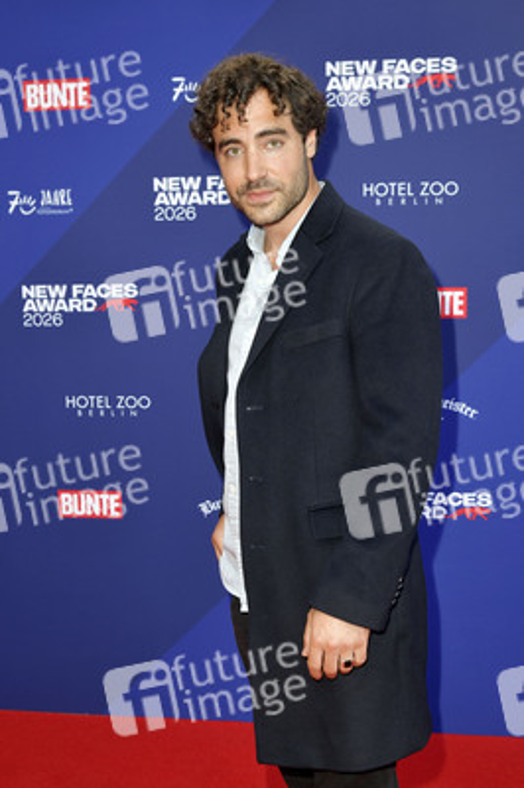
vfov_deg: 39.6
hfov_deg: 26.9
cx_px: 262
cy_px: 394
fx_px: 1093
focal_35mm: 50
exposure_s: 1/200
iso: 640
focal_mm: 50
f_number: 6.3
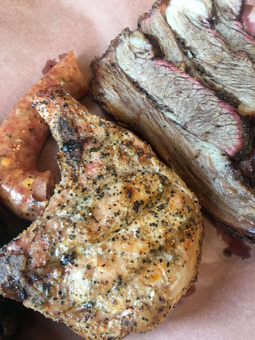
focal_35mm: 29
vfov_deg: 61.7
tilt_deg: -61.9
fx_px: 285
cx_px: 128
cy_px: 170
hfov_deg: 48.2
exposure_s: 1/30
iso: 125
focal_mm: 4.15
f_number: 2.2
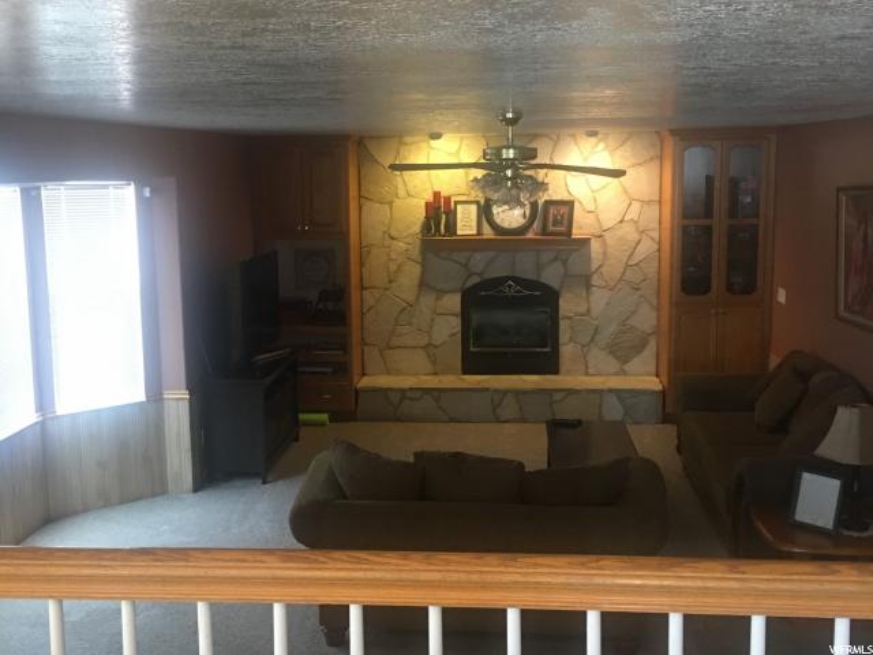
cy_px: 328
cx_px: 436
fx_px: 731
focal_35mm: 29
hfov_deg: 61.7
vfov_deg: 48.2
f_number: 2.2
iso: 125
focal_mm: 4.15
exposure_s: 1/15
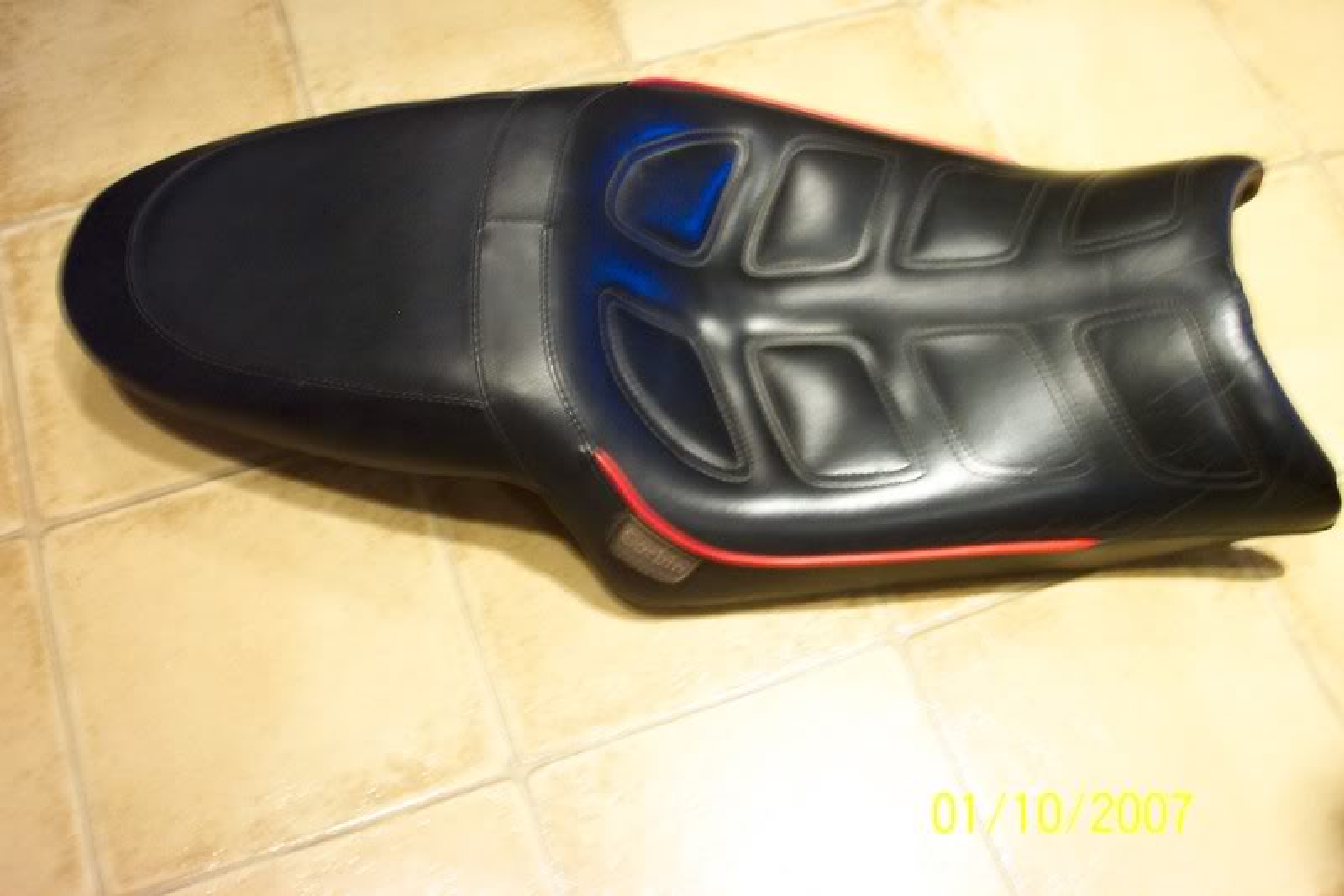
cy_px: 448
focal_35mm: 35
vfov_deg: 37.8
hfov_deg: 54.4
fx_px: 1306
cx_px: 672
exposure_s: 1/8
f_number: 2.8
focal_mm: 7.5
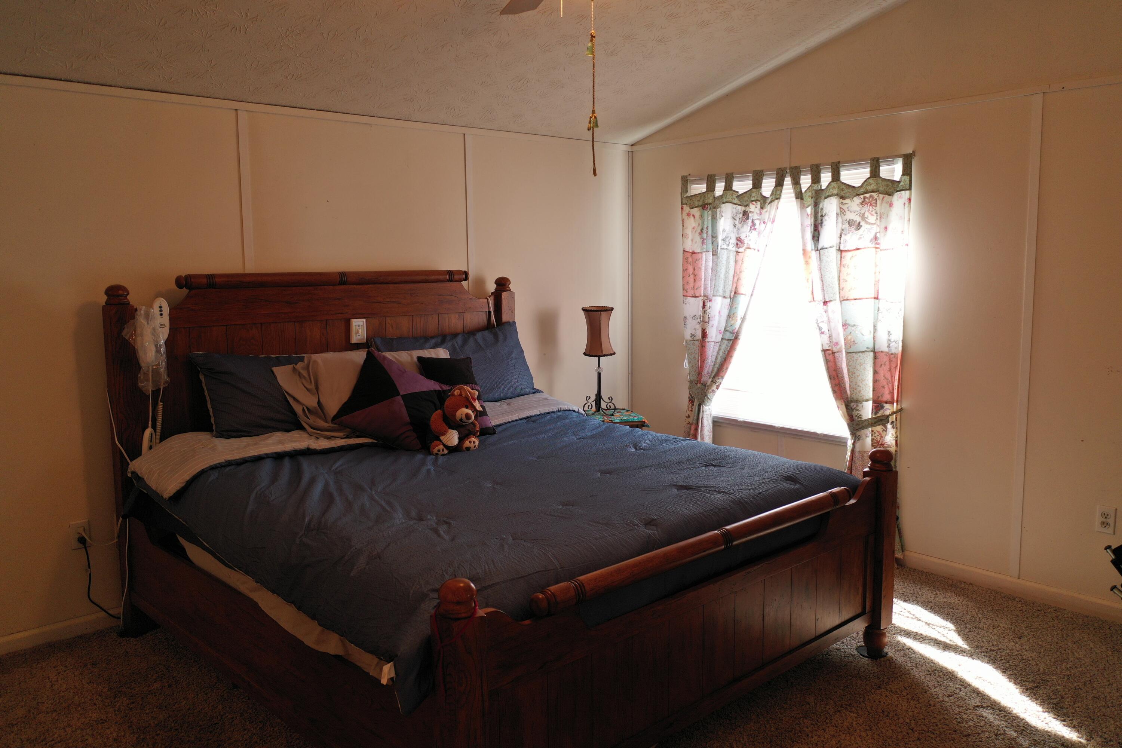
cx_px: 561
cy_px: 374
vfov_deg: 46.4
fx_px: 873
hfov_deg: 65.5
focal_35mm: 28
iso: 120
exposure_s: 1/20
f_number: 2.8
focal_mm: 10.26
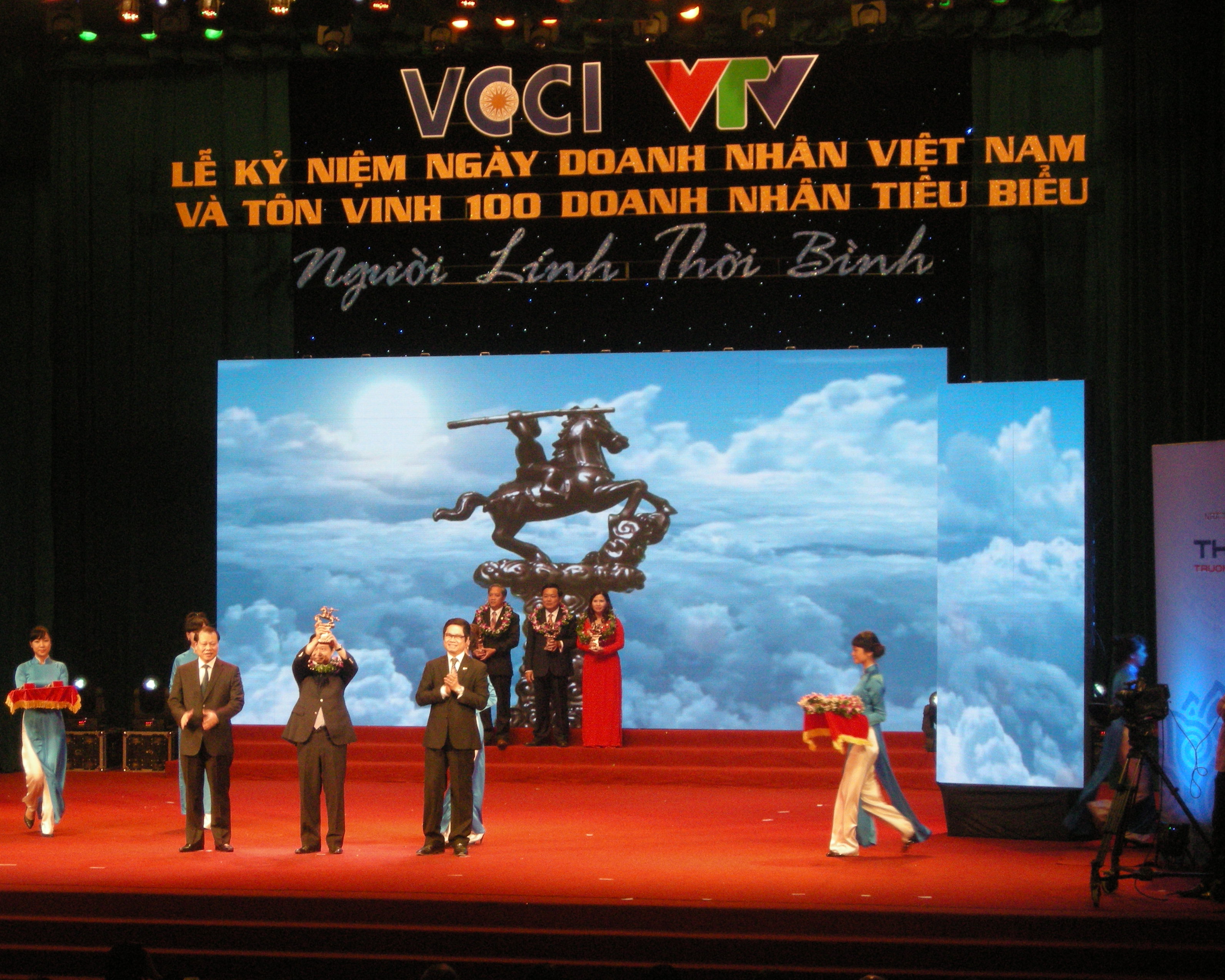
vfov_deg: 18.3
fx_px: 3045
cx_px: 573
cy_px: 493
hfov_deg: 22.7
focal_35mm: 84
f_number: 3.9
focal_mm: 15.7
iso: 358
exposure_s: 1/56.7
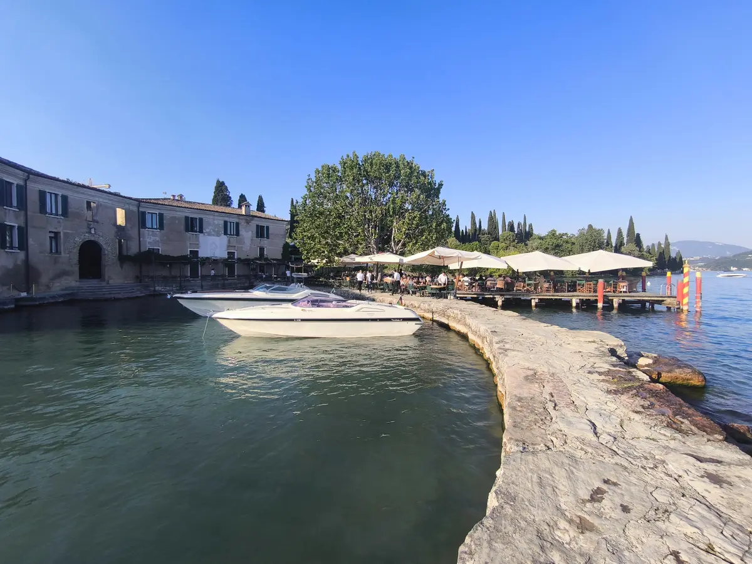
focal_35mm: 15
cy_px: 282
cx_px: 376
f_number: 2.2
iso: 50
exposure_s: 1/817
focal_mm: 1.91
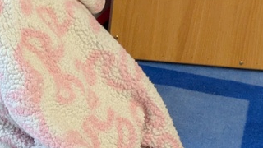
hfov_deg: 11.6
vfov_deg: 6.8
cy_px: 44
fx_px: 1241
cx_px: -122
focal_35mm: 178
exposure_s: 1/120
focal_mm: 5.43
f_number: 1.89
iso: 356
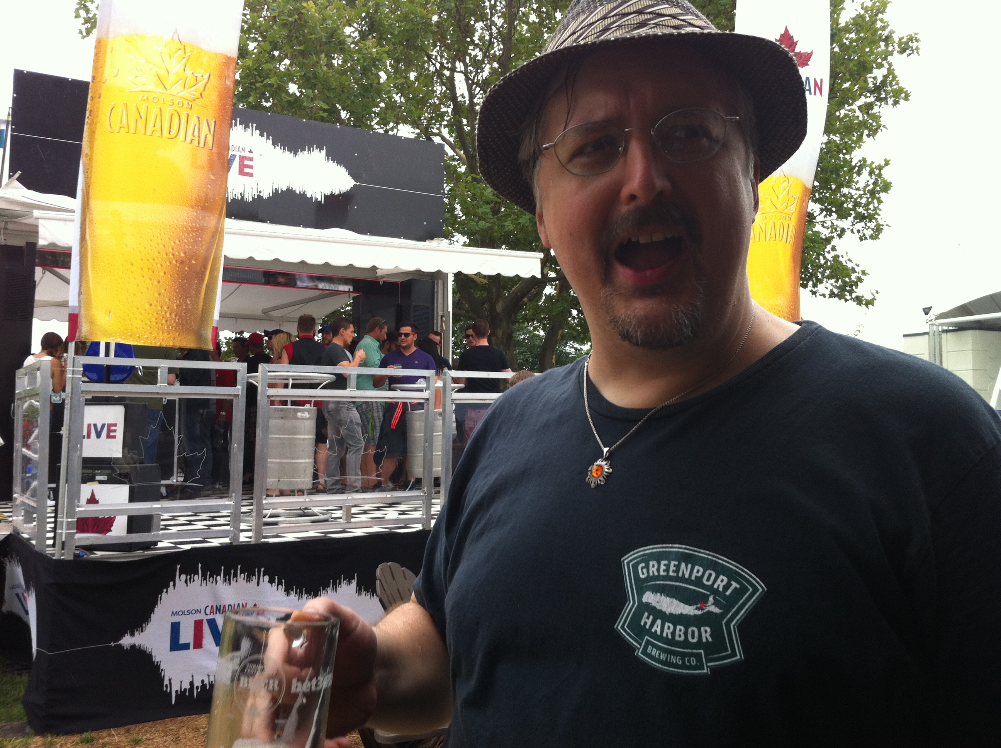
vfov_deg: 40.6
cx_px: 500
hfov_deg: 52.7
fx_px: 1011
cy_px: 374
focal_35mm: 35
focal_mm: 3.85
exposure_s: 1/302
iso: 80
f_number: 2.8
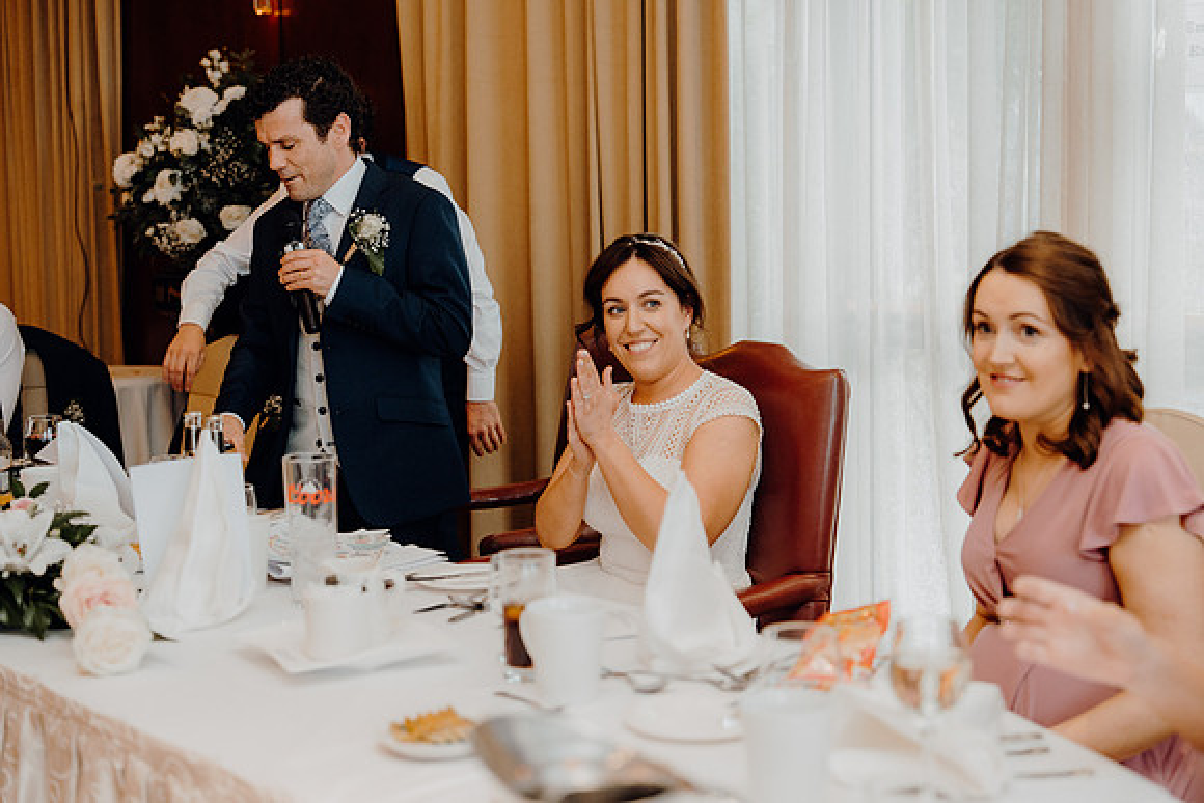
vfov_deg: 24.6
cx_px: 602
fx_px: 1840
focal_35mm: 55
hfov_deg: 36.2
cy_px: 402
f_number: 2.8
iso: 1250
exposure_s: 1/200
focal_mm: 55
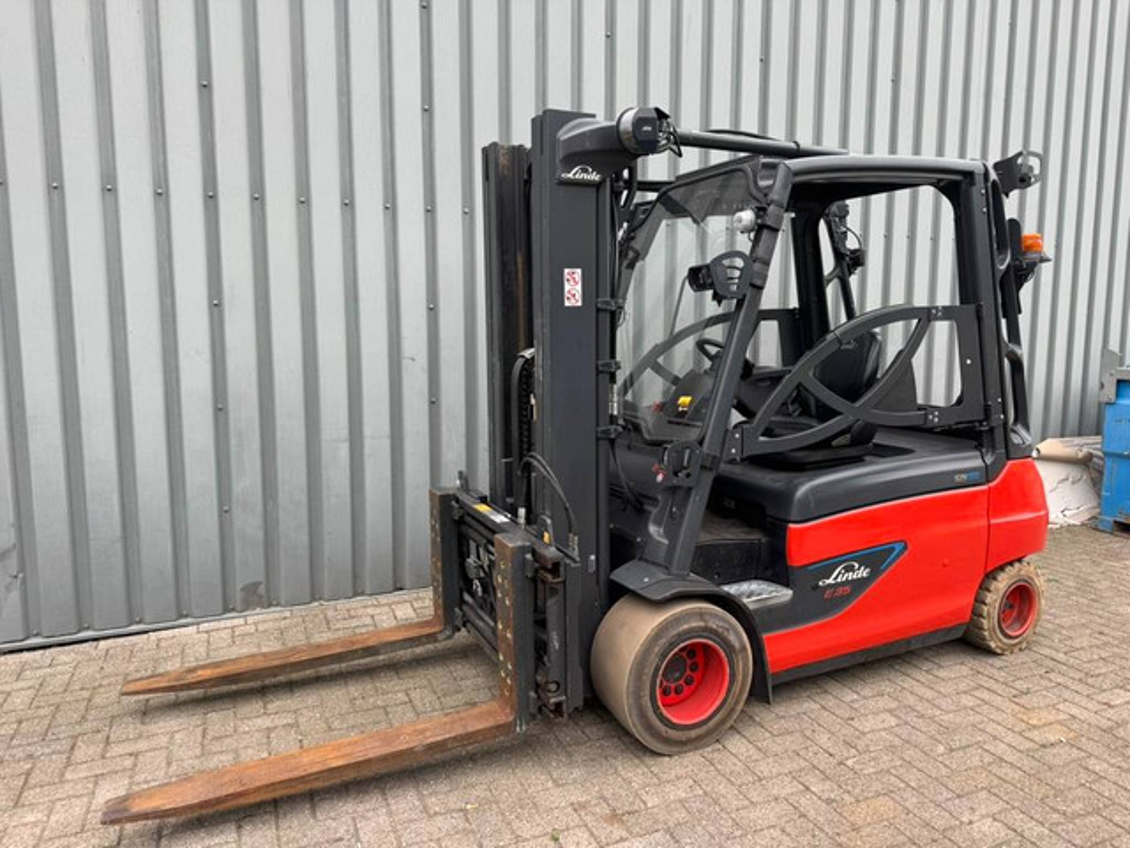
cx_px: 565
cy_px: 424
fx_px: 783
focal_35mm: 24
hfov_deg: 71.6
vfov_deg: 56.8
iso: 80
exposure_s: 1/535
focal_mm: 6.76
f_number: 1.78
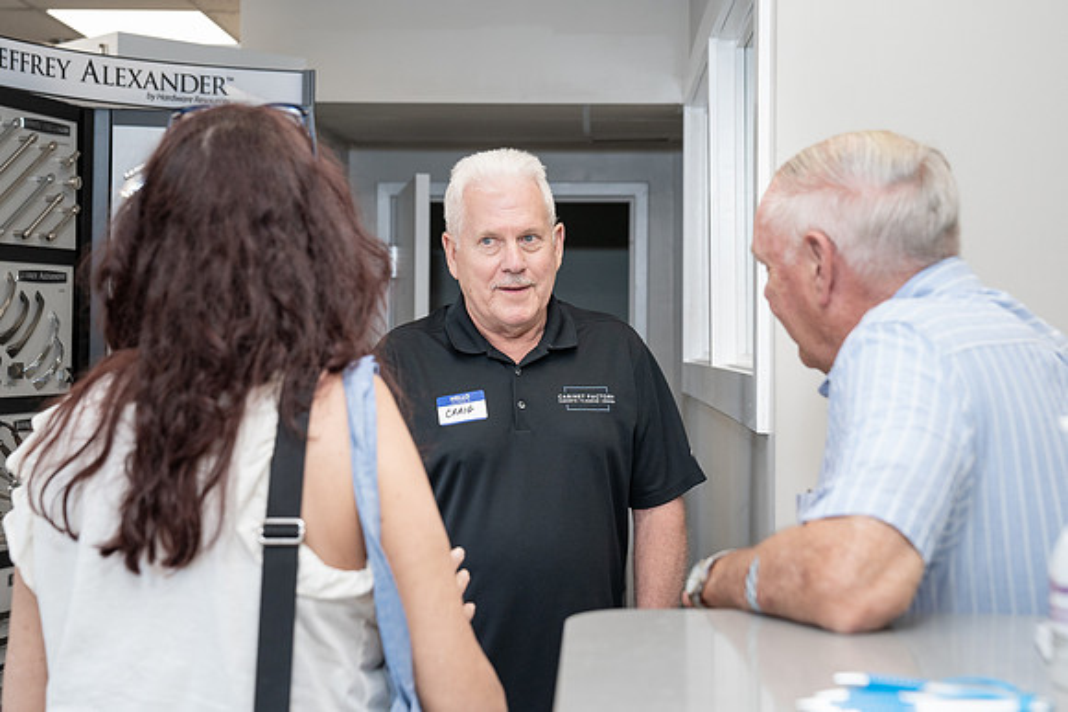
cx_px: 506
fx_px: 1761
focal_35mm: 59
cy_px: 298
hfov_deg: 33.7
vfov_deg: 22.8
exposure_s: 1/200
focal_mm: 48
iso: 800
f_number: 4
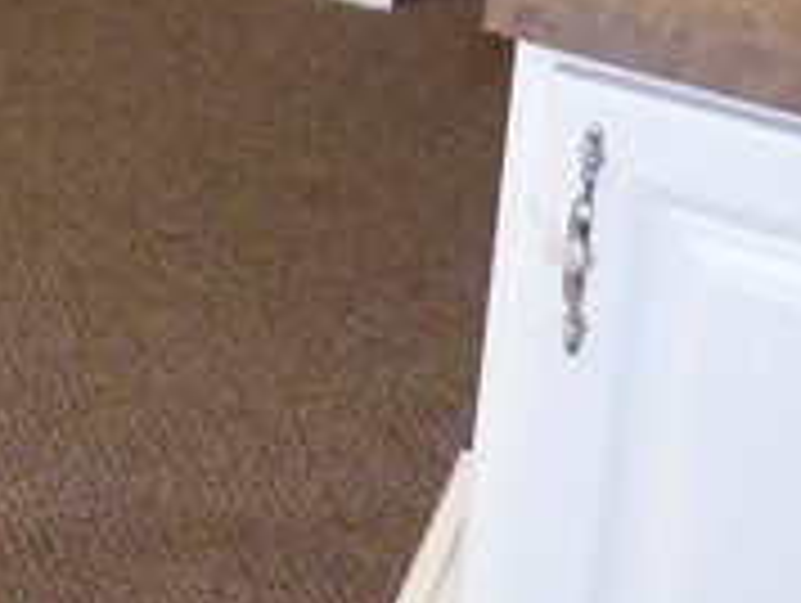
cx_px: -518
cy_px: -850
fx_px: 2665
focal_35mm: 115
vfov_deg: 10.9
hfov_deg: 15.3
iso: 640
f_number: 2.8
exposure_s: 1/60
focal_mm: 3.58
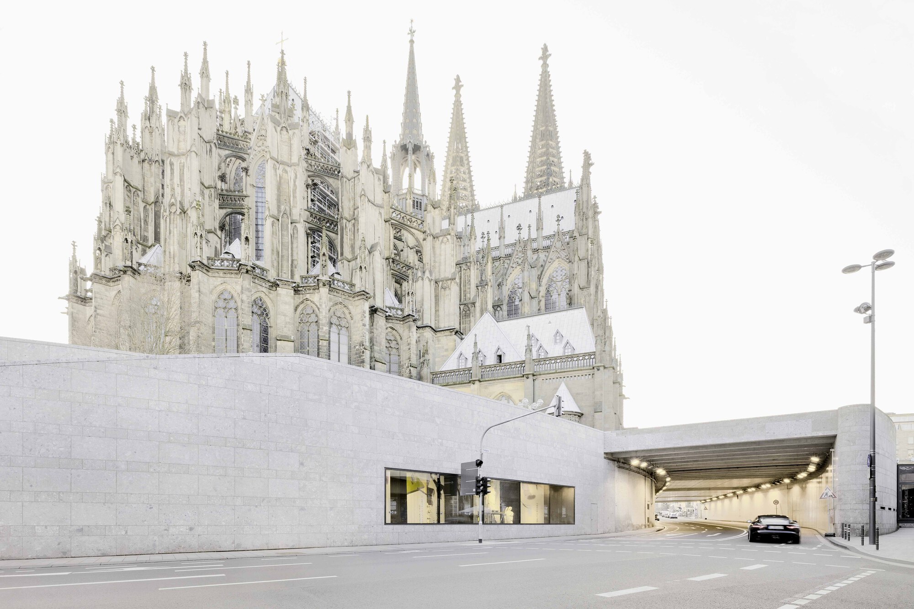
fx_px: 457
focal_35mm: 18
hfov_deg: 90.0
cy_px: 304
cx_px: 457
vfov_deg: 67.4
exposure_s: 1/8
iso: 100
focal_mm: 18
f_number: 6.8
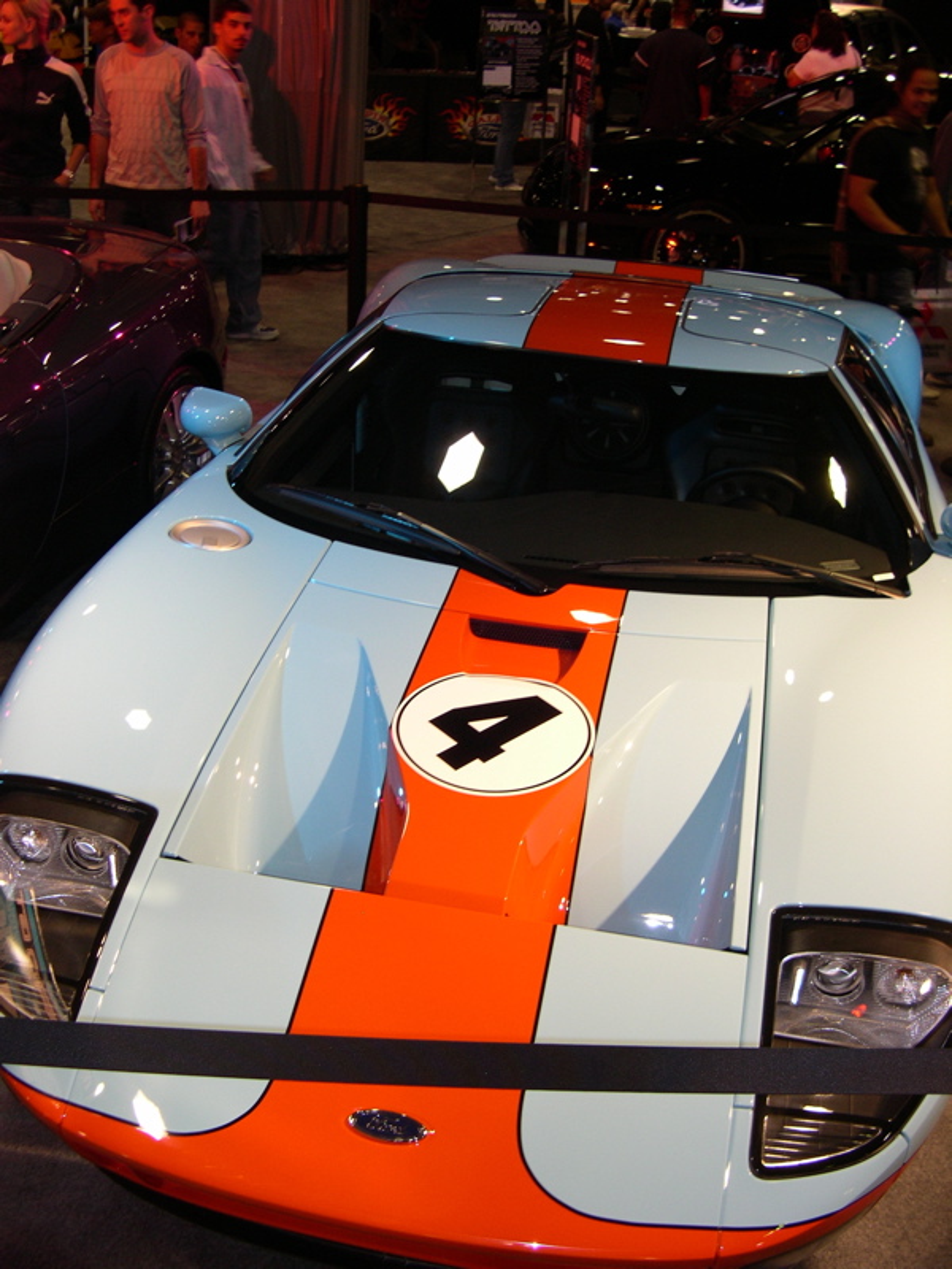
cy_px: 634
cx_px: 476
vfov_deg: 49.0
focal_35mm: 38
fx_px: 1393
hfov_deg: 37.7
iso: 100
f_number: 2.8
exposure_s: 1/30
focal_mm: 8
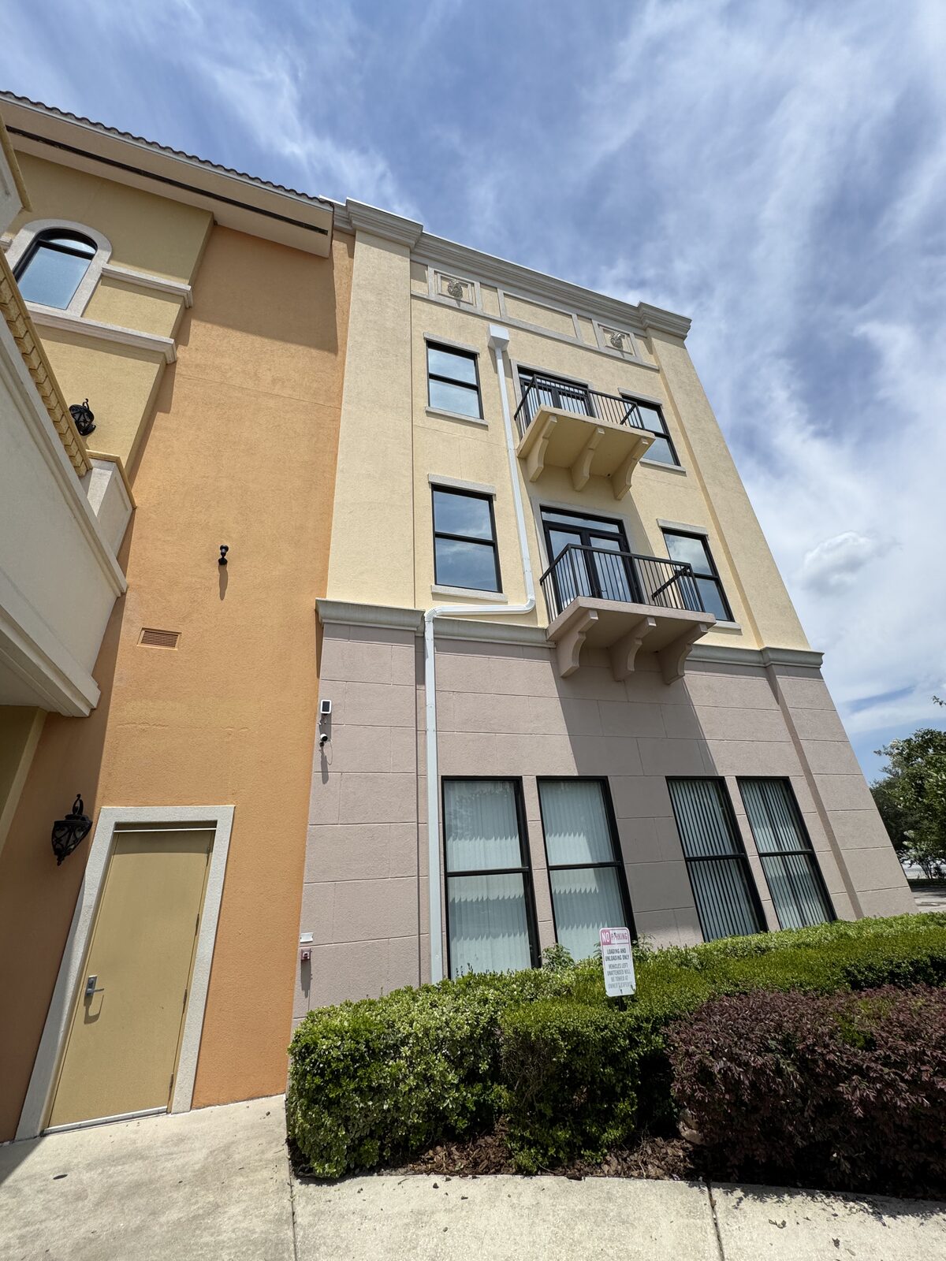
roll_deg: +3.5
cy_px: 630
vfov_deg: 102.1
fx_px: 510
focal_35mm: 14
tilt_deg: +27.2
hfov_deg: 85.7
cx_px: 473
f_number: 2.2
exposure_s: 1/3390
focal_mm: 2.22
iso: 50
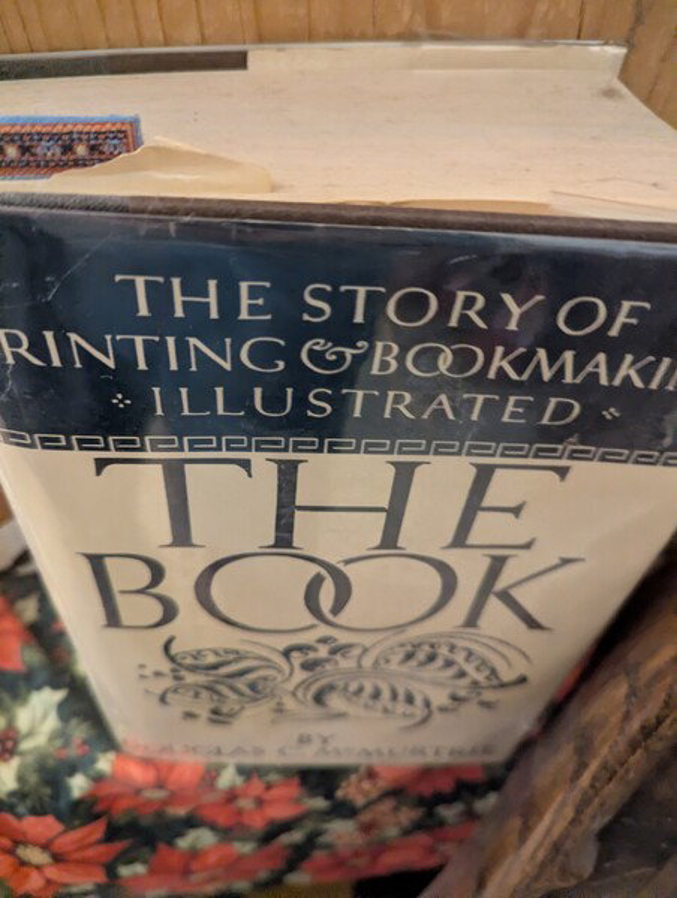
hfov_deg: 57.0
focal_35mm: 24
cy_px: 449
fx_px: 624
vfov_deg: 71.5
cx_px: 338
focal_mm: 6.81
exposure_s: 1/30
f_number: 1.85
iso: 4167
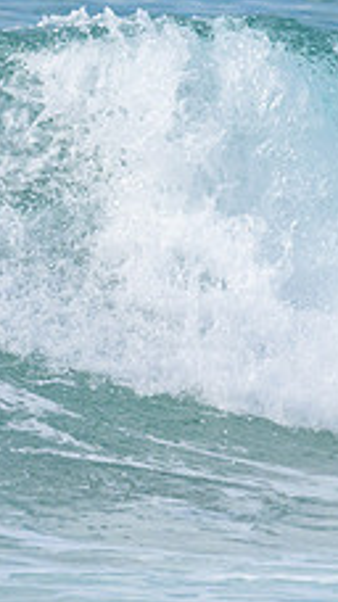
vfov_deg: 1.2
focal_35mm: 1731
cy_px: 261
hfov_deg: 0.7
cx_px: -321
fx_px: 27621
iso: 900
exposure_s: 1/2000
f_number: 10
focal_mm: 500
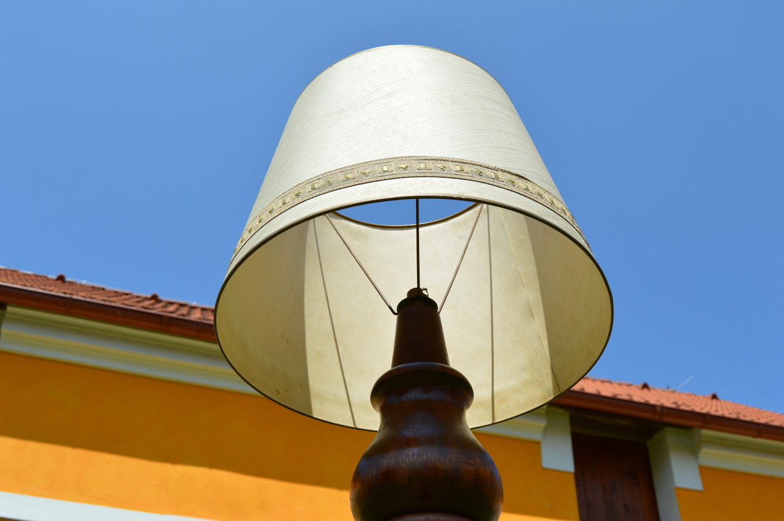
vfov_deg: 35.4
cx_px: 392
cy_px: 260
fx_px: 816
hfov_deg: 51.3
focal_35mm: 38
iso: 100
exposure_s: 1/320
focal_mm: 25
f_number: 9
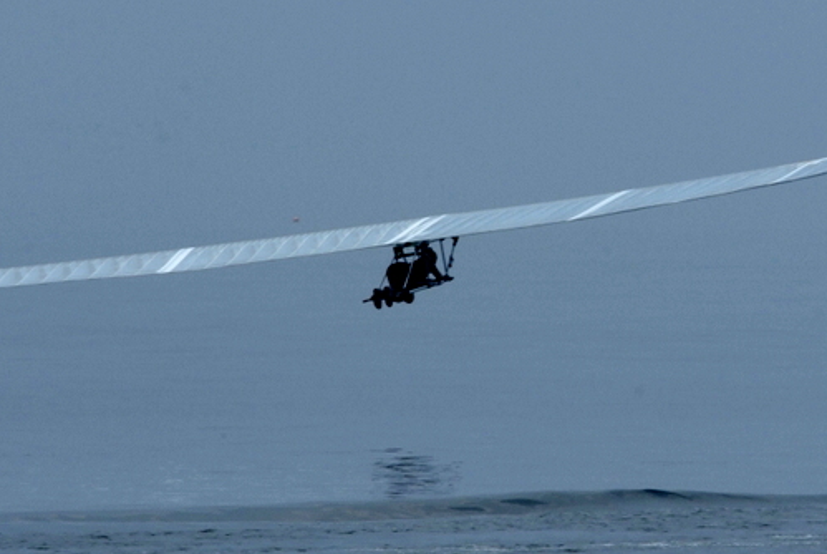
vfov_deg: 1.1
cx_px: 519
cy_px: 232
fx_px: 27668
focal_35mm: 1203
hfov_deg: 1.7
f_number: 16
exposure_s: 1/1000
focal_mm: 500
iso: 400
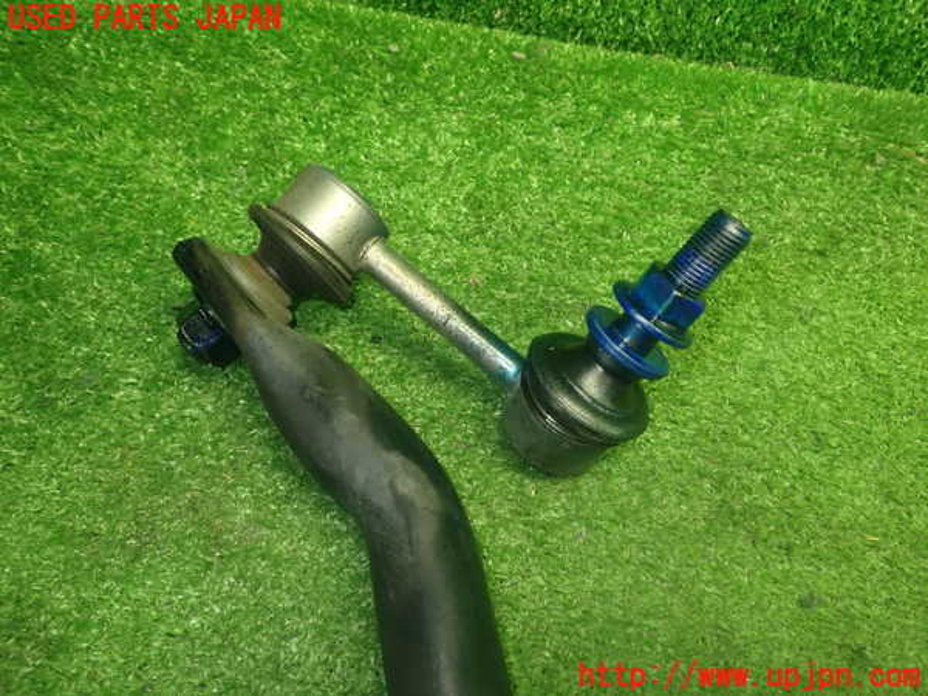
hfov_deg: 60.0
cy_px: 348
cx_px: 464
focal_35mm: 30
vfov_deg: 46.8
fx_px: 804
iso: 250
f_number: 2.3
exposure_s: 1/30
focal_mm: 5.4
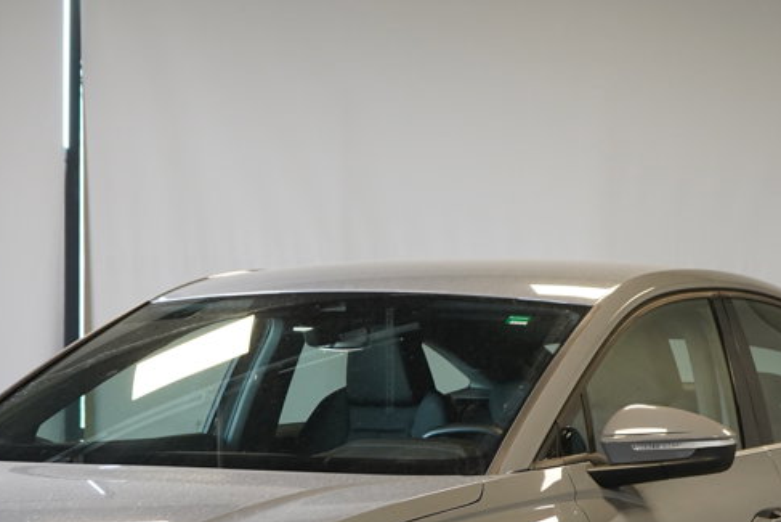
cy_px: 487
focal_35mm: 138
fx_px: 2995
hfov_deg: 14.9
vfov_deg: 9.9
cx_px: 425
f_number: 5
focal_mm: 56
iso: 1600
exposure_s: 1/160
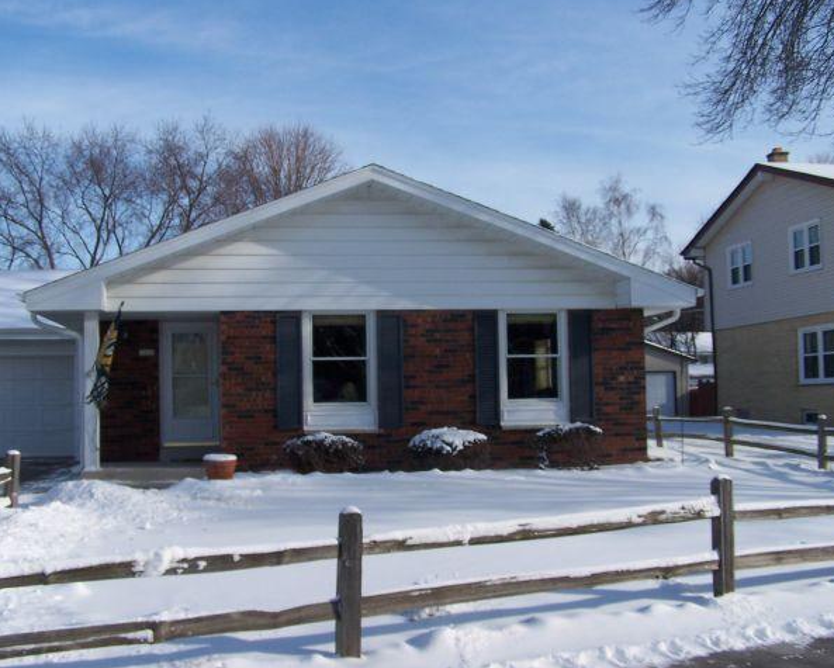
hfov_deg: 45.8
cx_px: 404
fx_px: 988
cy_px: 333
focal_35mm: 40
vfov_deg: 37.4
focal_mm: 6.3
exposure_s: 1/800
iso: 80
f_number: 4
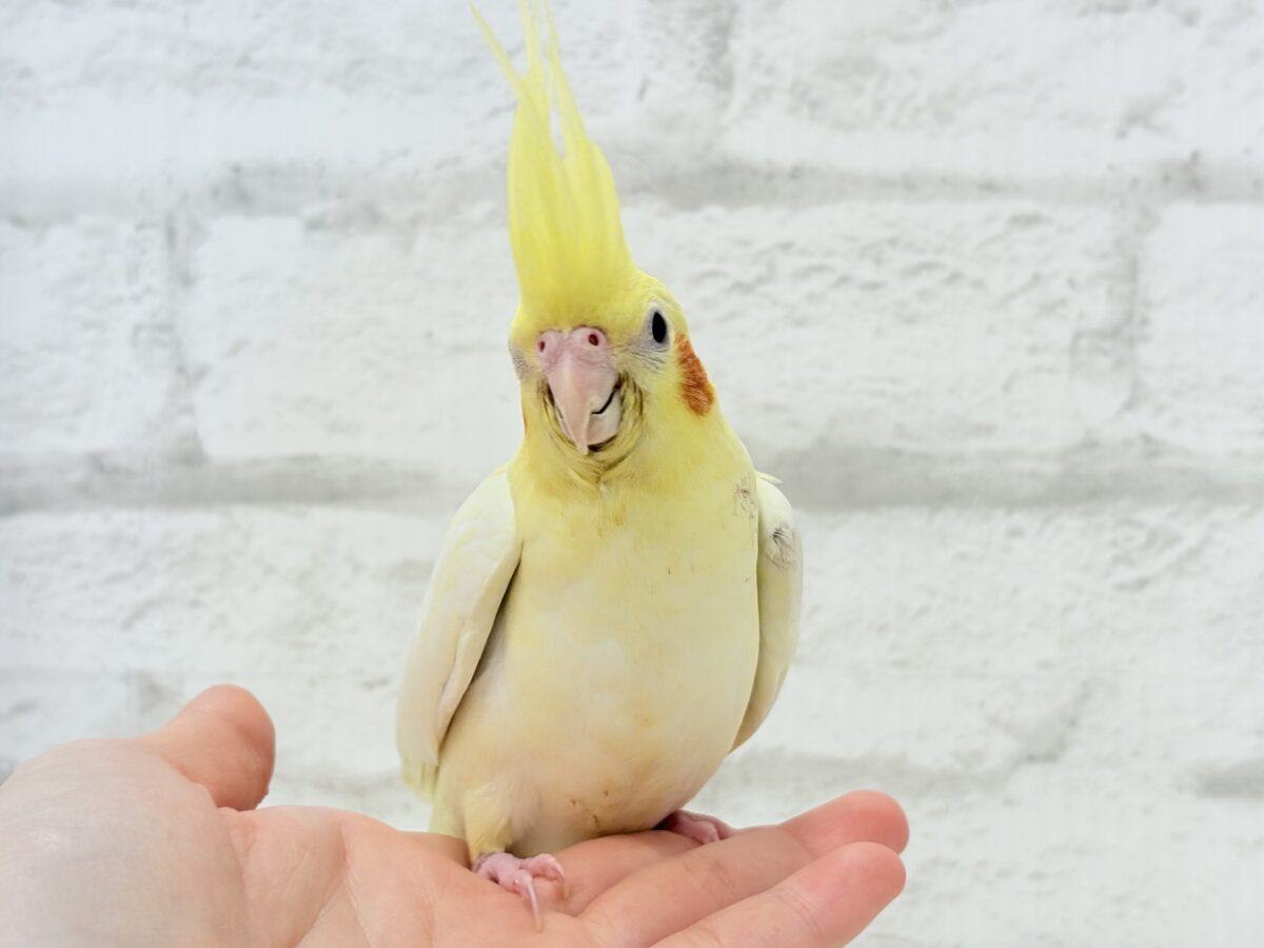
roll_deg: +0.9
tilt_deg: +0.1
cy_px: 474
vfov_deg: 28.0
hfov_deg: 36.8
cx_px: 632
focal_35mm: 52
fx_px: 1899
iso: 25
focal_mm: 5.96
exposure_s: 1/50
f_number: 1.6
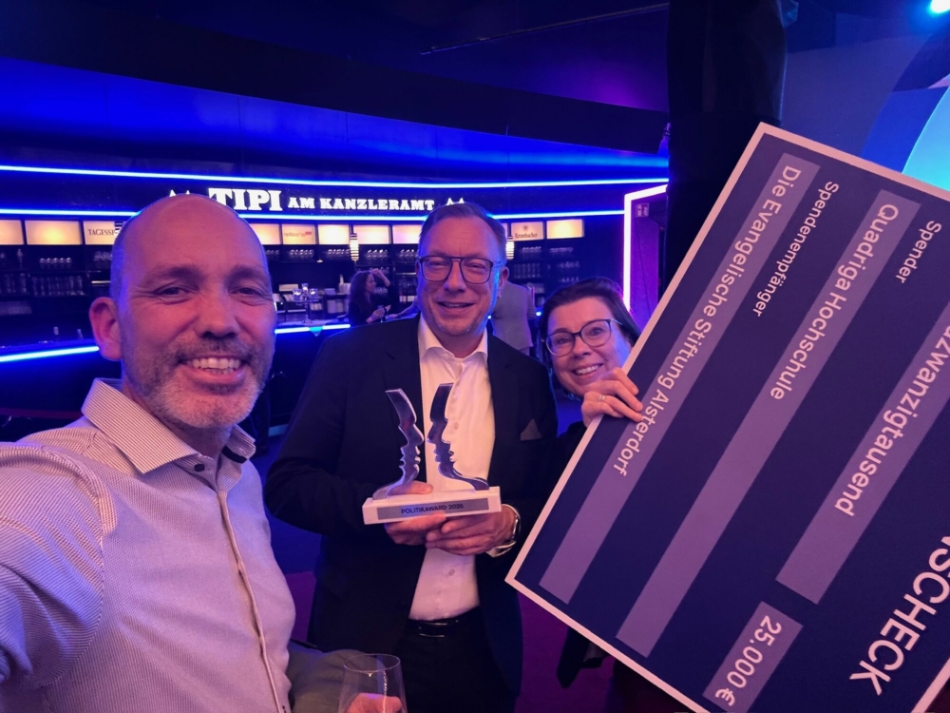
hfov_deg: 73.9
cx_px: 475
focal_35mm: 23
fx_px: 631
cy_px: 356
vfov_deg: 58.9
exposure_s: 1/25
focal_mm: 2.69
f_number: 1.9
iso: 640
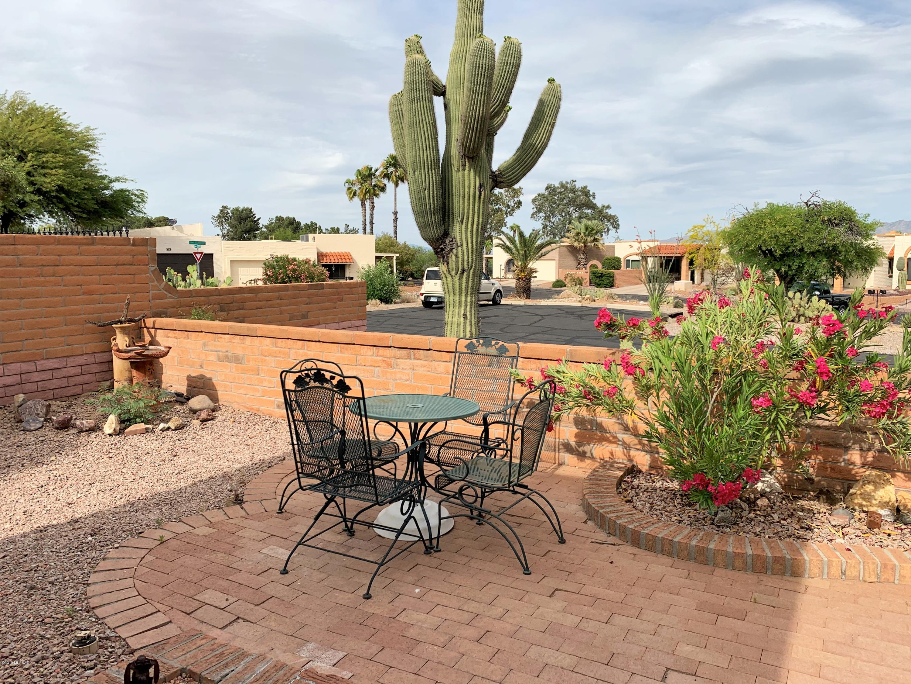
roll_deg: +0.3
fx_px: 684
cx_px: 456
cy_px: 342
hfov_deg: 67.3
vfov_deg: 53.1
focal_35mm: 26
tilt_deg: -4.8
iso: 25
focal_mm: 4.25
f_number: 1.8
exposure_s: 1/2208
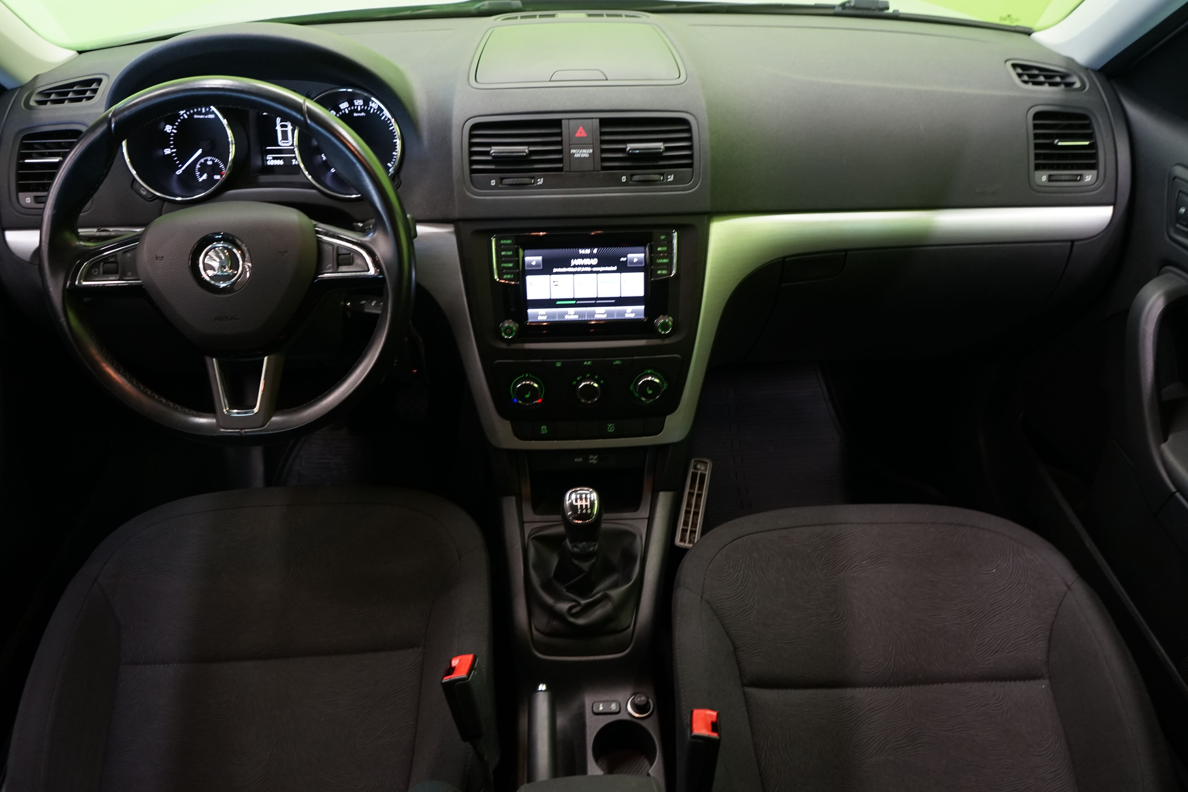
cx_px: 594
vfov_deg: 46.4
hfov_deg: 65.5
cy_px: 396
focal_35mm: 28
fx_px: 924
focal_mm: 28
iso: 1250
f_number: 5
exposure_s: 1/20
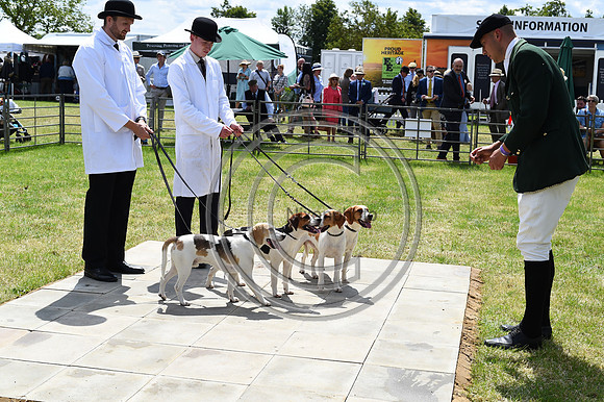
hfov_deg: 39.6
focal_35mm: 50
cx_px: 302
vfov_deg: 27.0
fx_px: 838
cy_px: 201
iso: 400
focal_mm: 50
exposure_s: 1/1250
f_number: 9
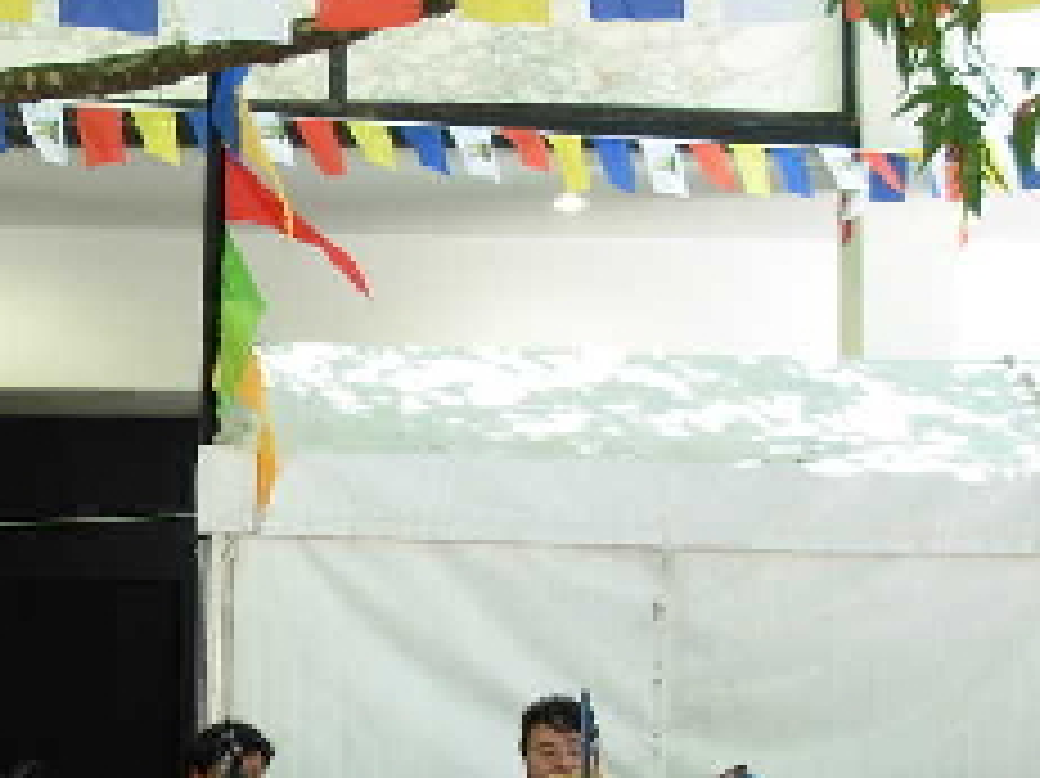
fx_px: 2372
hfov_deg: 23.9
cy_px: 598
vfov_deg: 18.5
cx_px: 68
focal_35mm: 79
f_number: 2.9
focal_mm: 6.3
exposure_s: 1/55.3
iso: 79
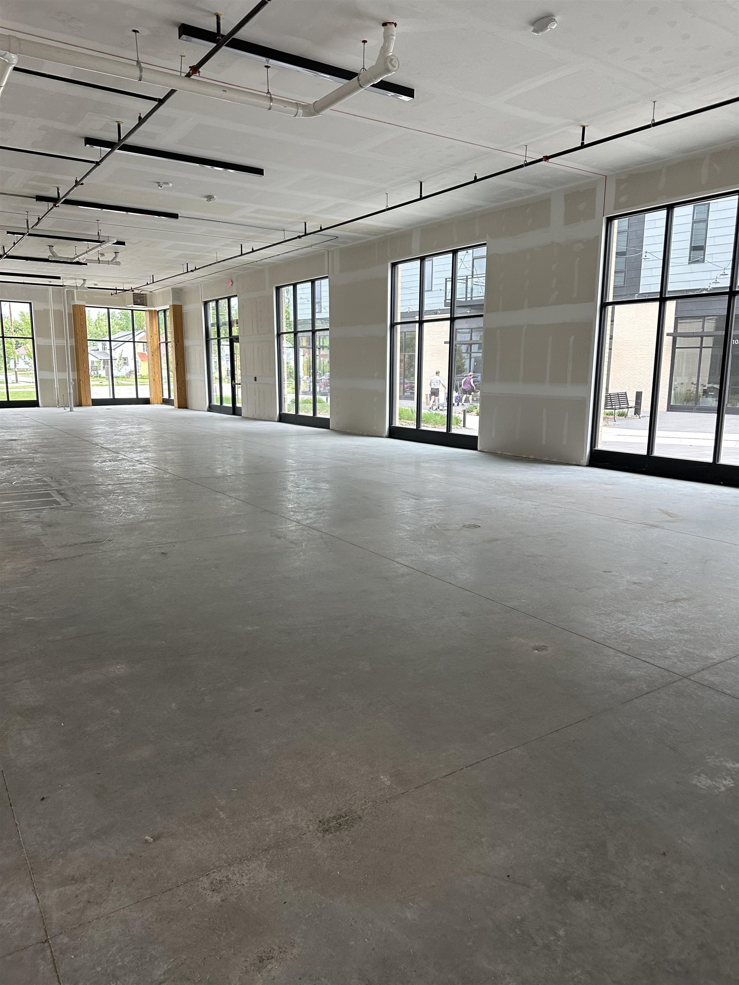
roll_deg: -1.0
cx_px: 370
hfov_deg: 56.8
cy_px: 492
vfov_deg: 71.6
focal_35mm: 24
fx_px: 683
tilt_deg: -9.6
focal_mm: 6.86
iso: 160
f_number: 1.78
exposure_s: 1/121
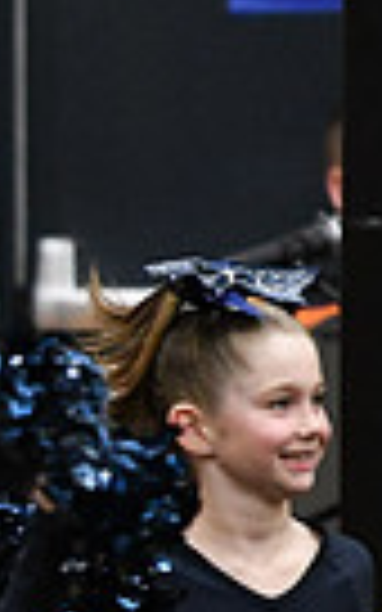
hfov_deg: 1.0
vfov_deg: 1.6
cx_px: -822
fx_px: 21754
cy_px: 416
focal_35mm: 1306
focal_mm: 200
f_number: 2.8
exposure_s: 1/800
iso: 5000
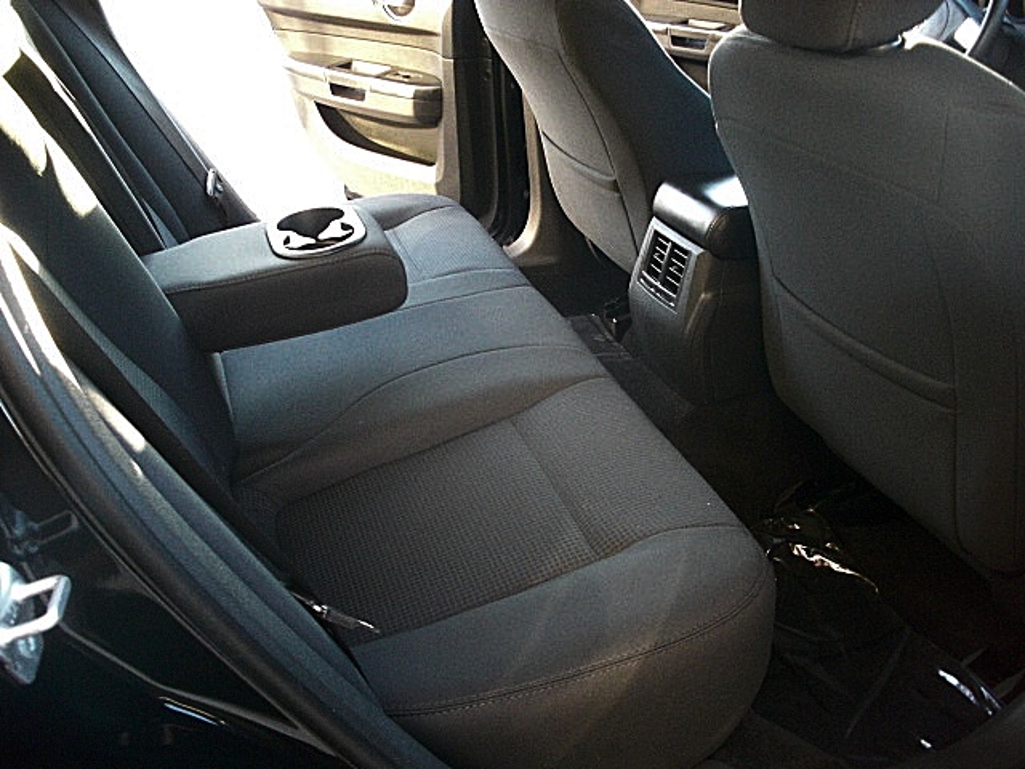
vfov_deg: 39.7
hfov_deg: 51.4
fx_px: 1066
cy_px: 384
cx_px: 512
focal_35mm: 36
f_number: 2.8
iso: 800
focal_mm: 6.3
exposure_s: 1/100
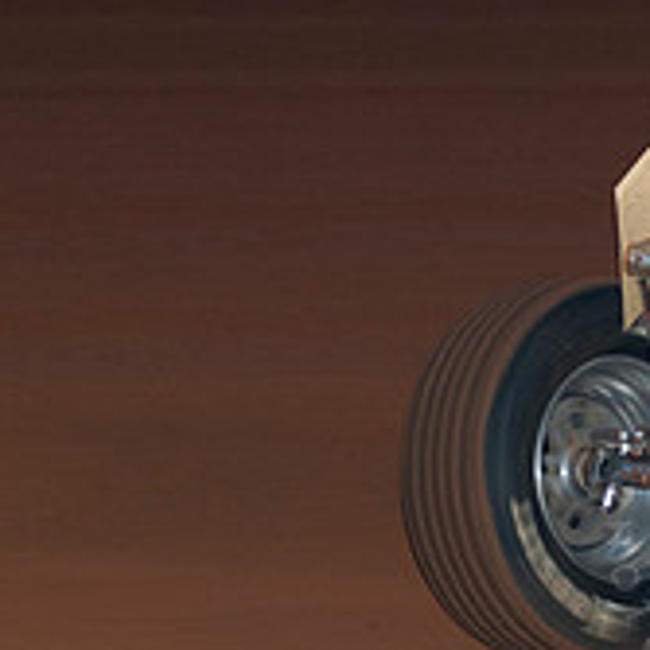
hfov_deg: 3.2
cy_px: 156
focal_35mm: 553
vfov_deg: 3.2
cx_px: 837
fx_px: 11748
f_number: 4
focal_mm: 125
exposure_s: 1/250
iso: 250
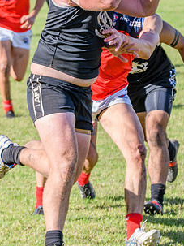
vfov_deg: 6.2
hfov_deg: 4.6
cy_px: 110
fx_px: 2277
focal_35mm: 321
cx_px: 55
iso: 800
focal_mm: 150
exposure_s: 1/2000
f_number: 6.3
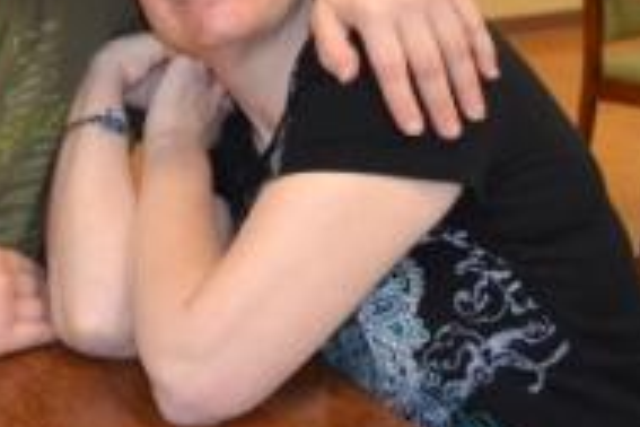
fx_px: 1262
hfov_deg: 27.8
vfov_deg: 18.4
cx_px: 122
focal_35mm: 71
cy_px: -49
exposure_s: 1/60
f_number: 3.8
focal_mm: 20
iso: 800
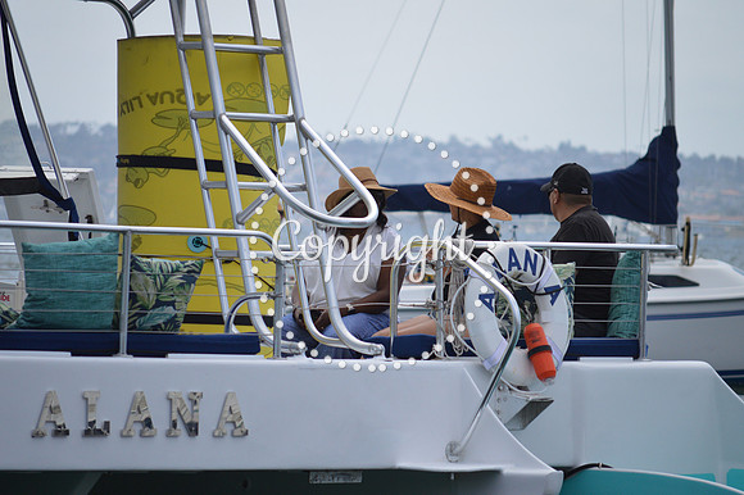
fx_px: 5422
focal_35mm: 262
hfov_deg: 7.9
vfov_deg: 5.2
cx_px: 372
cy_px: 248
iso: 400
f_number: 5.6
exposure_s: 1/2000
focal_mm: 175
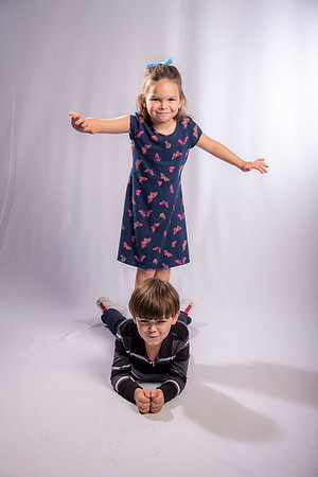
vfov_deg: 44.5
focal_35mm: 44
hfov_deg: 30.5
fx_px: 583
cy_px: 238
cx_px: 159
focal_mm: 44
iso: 125
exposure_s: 1/160
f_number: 5
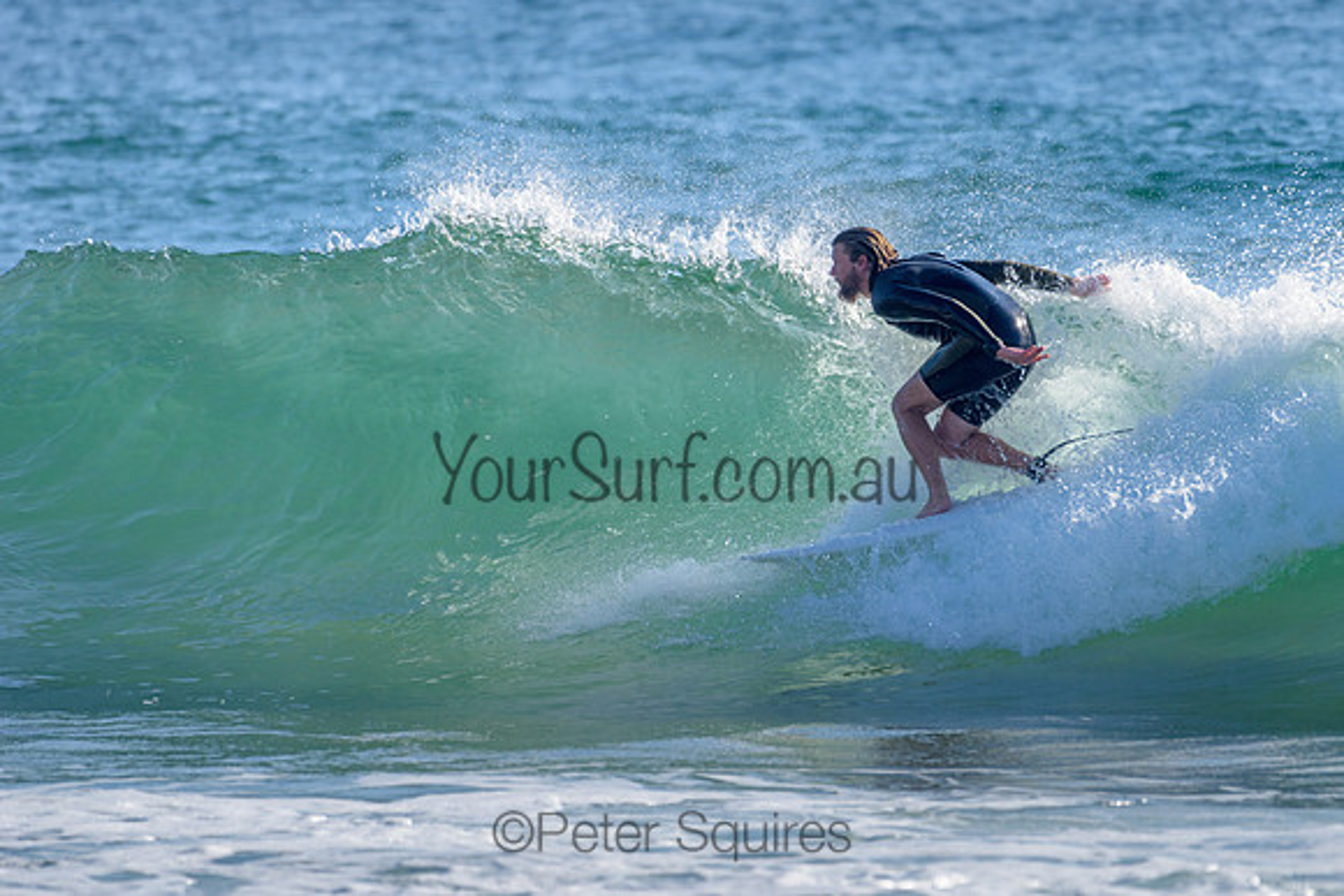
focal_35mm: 613
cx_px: 824
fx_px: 22890
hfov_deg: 3.4
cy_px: 366
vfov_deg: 2.2
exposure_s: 1/2000
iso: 200
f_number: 5.6
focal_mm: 500
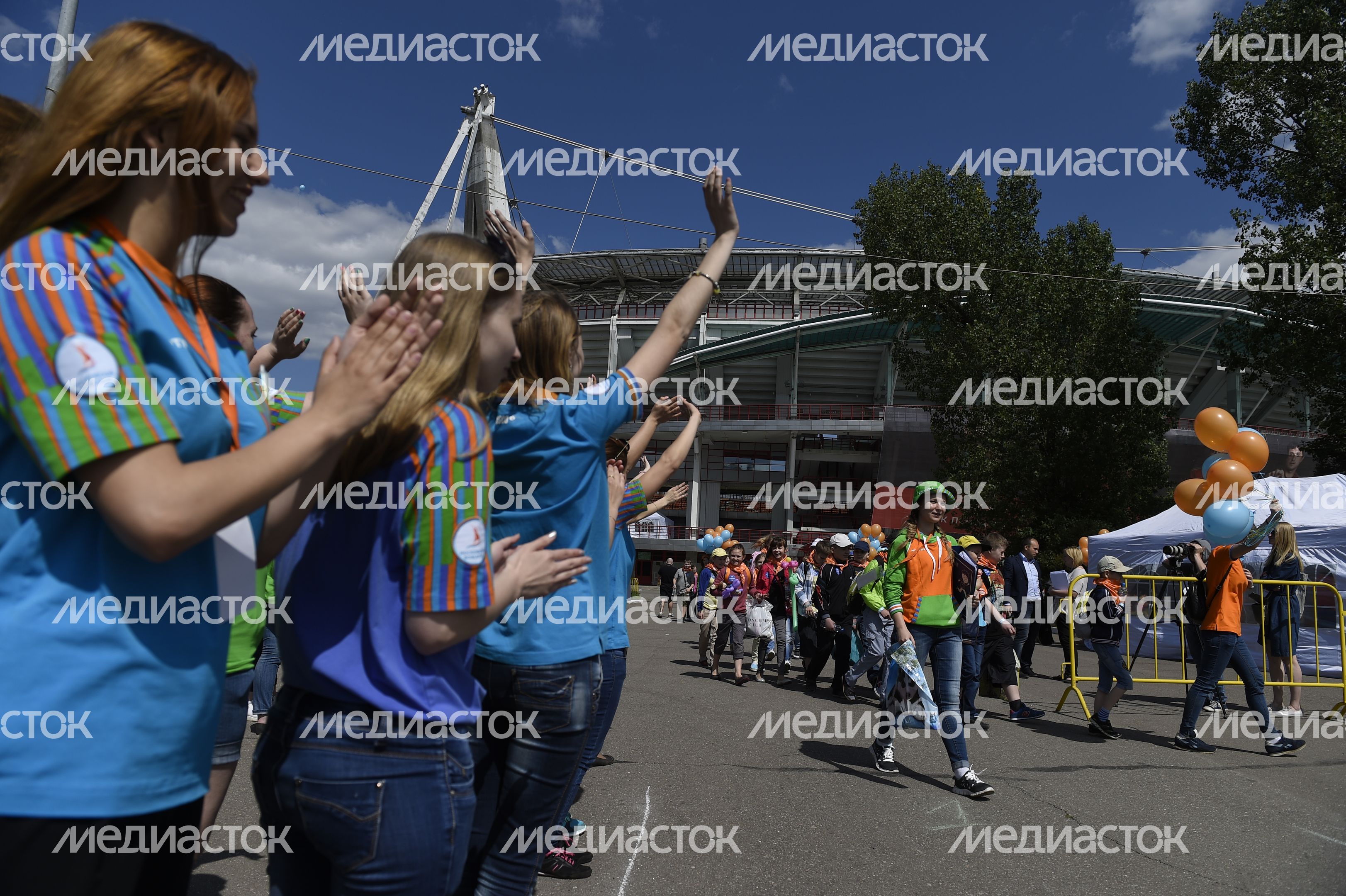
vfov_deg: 53.1
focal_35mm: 24
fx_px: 897
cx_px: 673
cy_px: 448
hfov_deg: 73.8
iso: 100
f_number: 4.5
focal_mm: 24
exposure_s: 1/2500
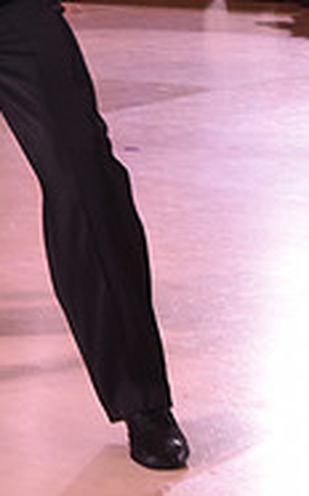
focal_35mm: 184
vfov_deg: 11.2
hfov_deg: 7.0
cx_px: -169
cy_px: -104
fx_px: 2483
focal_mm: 58
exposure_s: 1/320
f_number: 7.1
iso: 2500
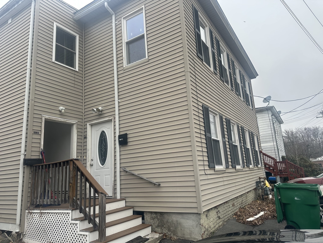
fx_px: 224
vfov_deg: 56.8
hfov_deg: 71.6
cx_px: 162
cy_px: 122
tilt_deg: +13.3
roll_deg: +3.4
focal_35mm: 24
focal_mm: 6.86
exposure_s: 1/785
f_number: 1.78
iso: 80
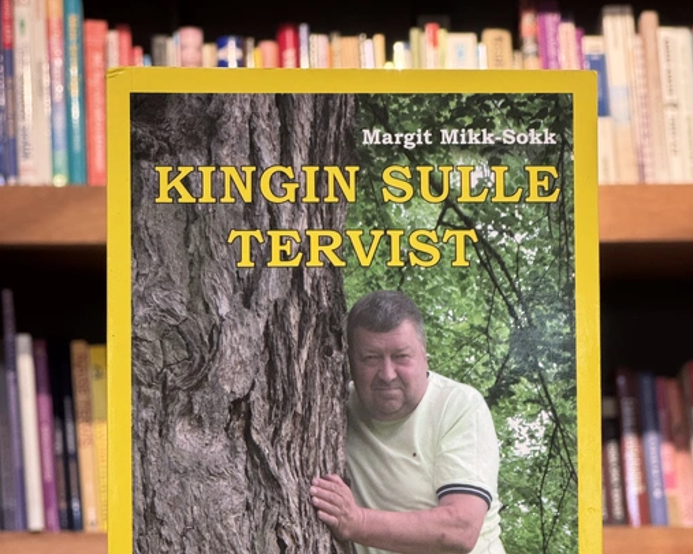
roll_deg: -0.2
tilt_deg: +1.3
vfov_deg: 15.2
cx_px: 348
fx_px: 2070
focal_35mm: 101
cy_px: 419
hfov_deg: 19.0
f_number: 2.8
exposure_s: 1/99
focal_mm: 9
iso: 200
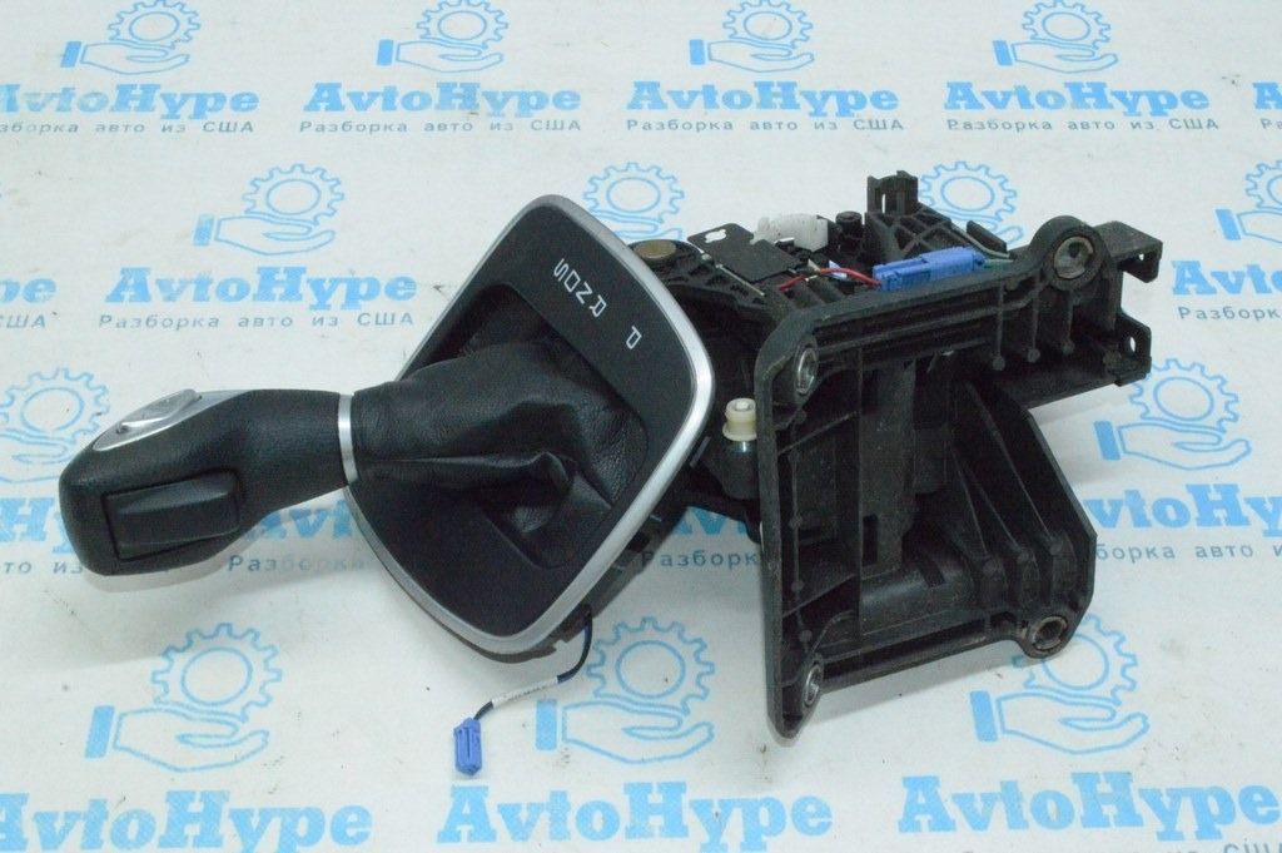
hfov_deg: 41.1
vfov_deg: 28.0
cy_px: 426
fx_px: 1708
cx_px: 641
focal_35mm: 48
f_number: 29
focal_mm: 32
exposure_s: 1/50
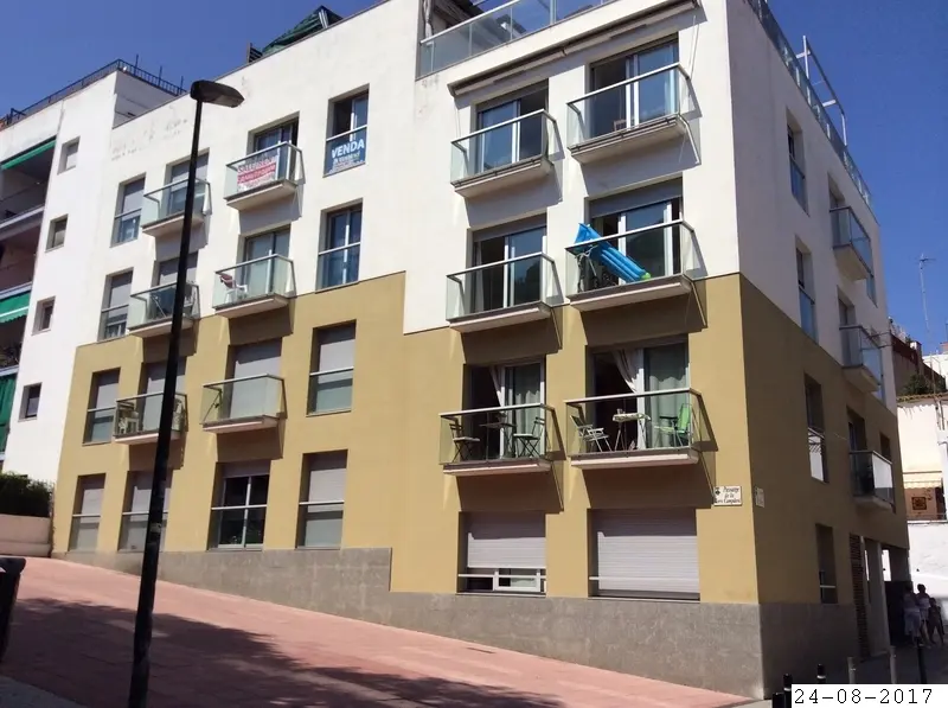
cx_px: 474
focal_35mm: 33
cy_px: 354
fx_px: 902
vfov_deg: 42.8
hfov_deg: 55.4
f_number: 2.4
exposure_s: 1/2865
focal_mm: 3.3
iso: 32
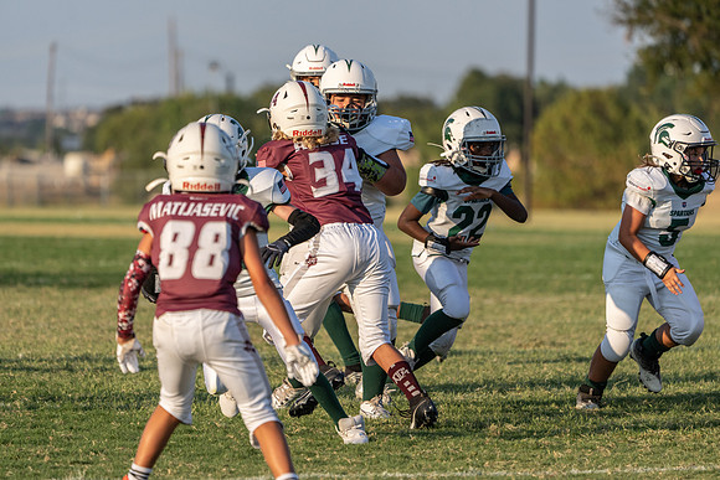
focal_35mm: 309
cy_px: 240
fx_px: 6181
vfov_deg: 4.5
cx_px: 360
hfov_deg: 6.7
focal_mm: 309
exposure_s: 1/1600
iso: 400
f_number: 5.6
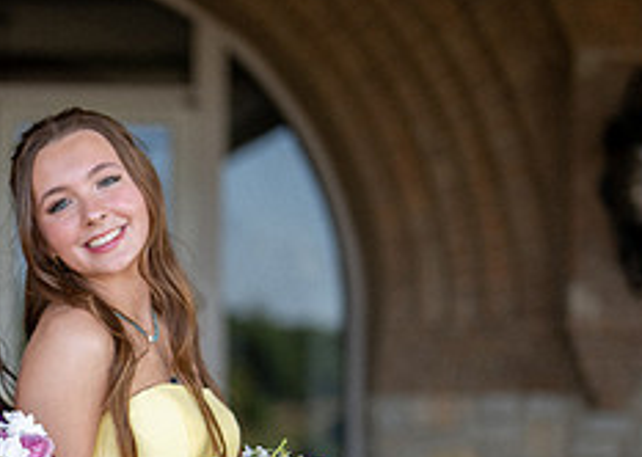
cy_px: 486
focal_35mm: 135
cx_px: 52
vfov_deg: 10.5
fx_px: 2459
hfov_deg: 14.7
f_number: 1.4
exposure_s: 1/1600
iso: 160
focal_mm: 50
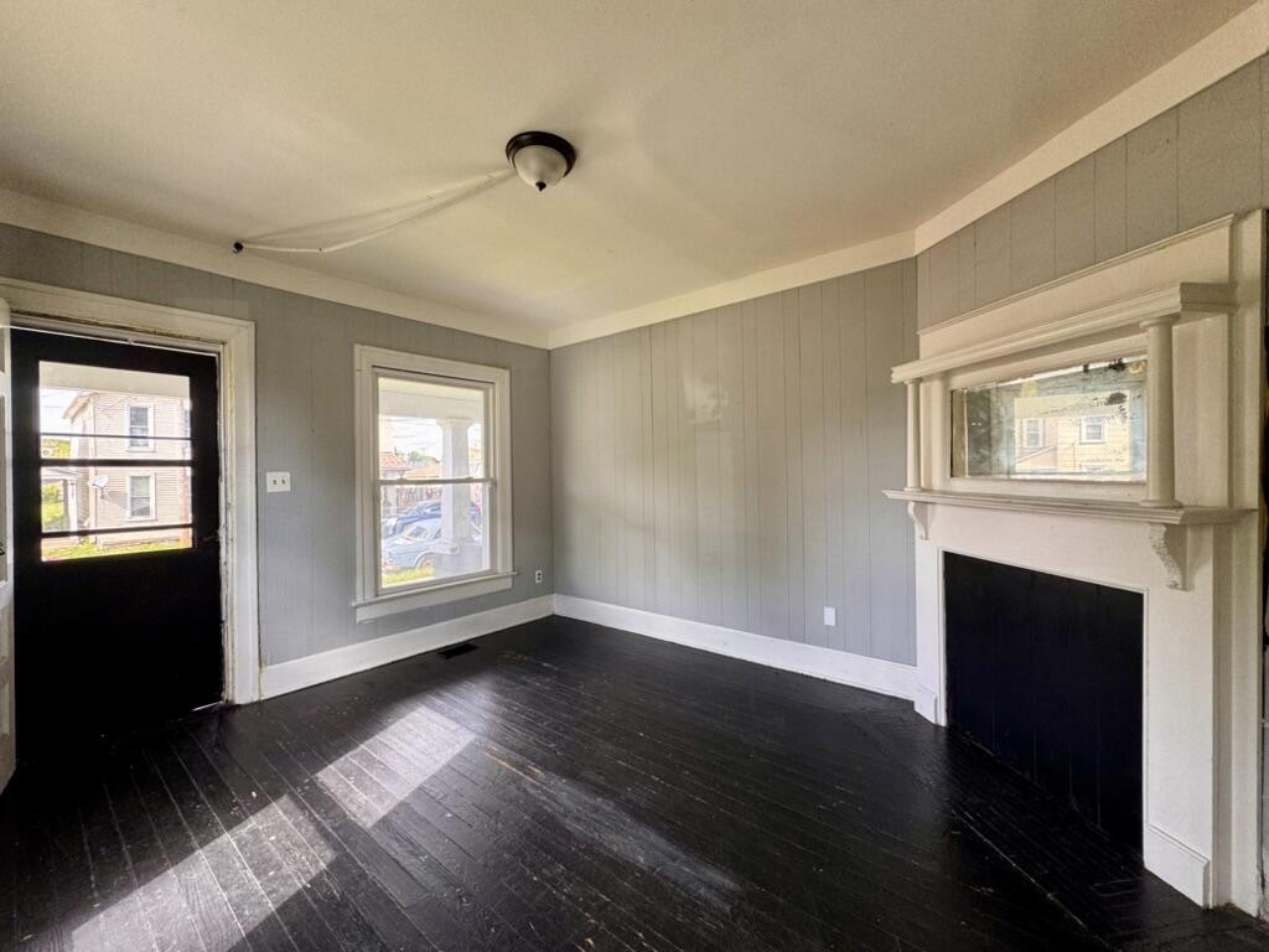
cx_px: 634
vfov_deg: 85.7
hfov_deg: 102.1
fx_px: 513
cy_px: 476
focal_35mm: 14
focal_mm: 2.22
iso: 125
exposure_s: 1/99
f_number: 2.2
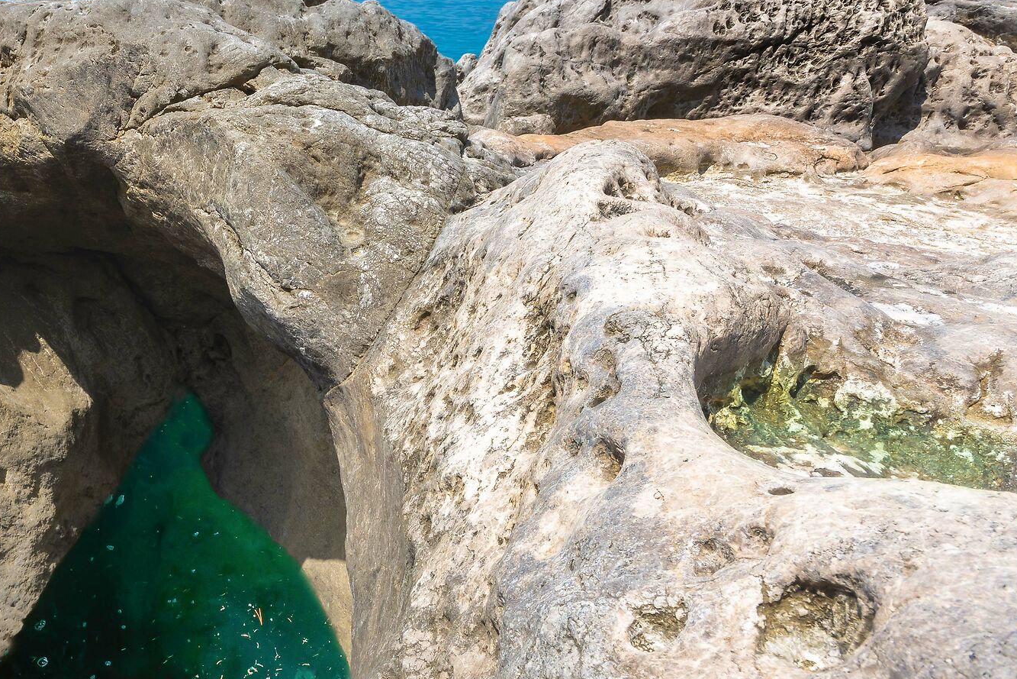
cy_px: 325
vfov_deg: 47.9
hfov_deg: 61.1
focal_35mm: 27
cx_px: 185
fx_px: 763
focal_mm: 10
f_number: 14
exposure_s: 1/50
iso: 100
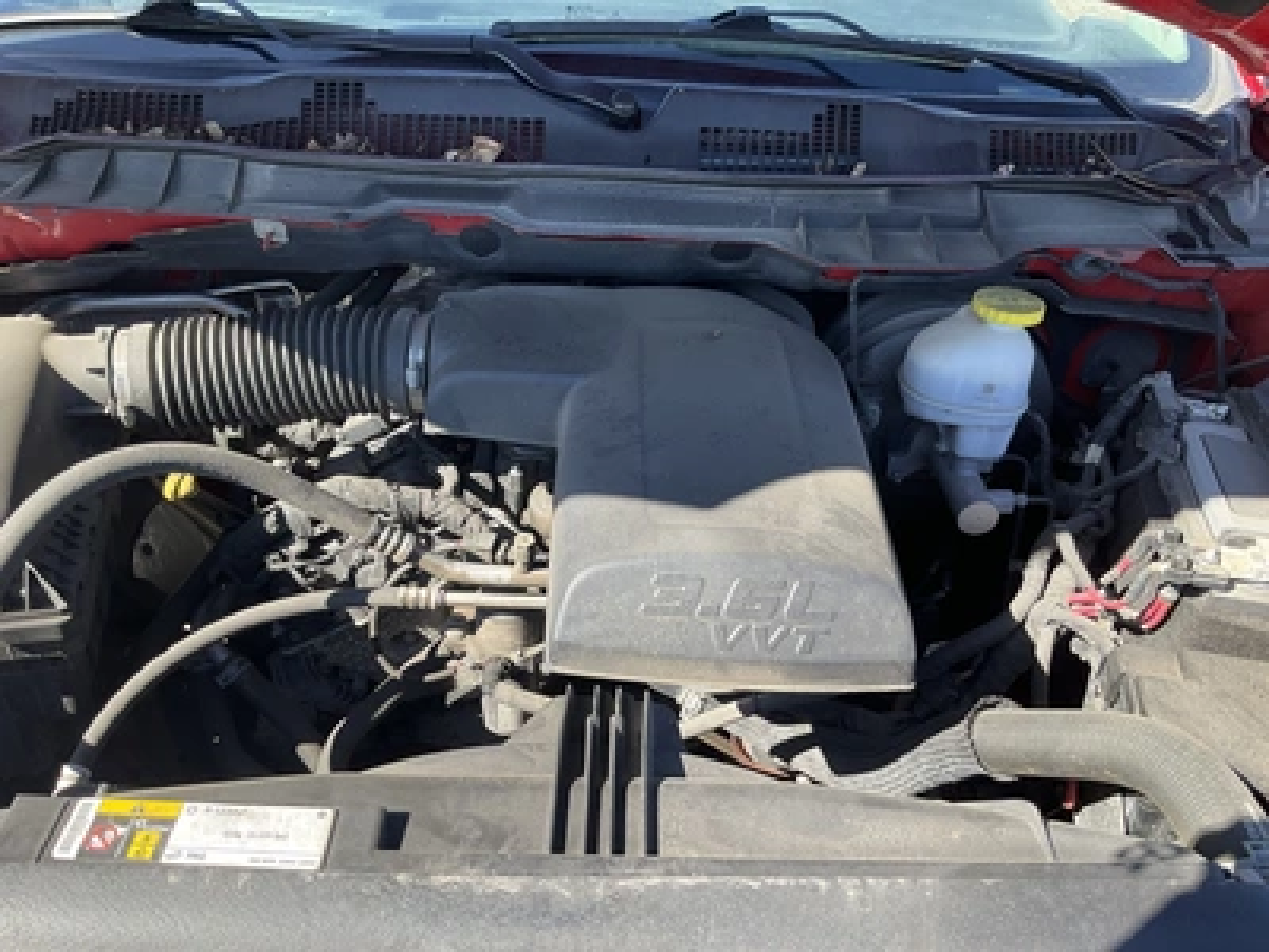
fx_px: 1063
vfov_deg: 48.2
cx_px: 634
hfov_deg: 61.7
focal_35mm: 29
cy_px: 476
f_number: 1.8
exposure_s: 1/287
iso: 25
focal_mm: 3
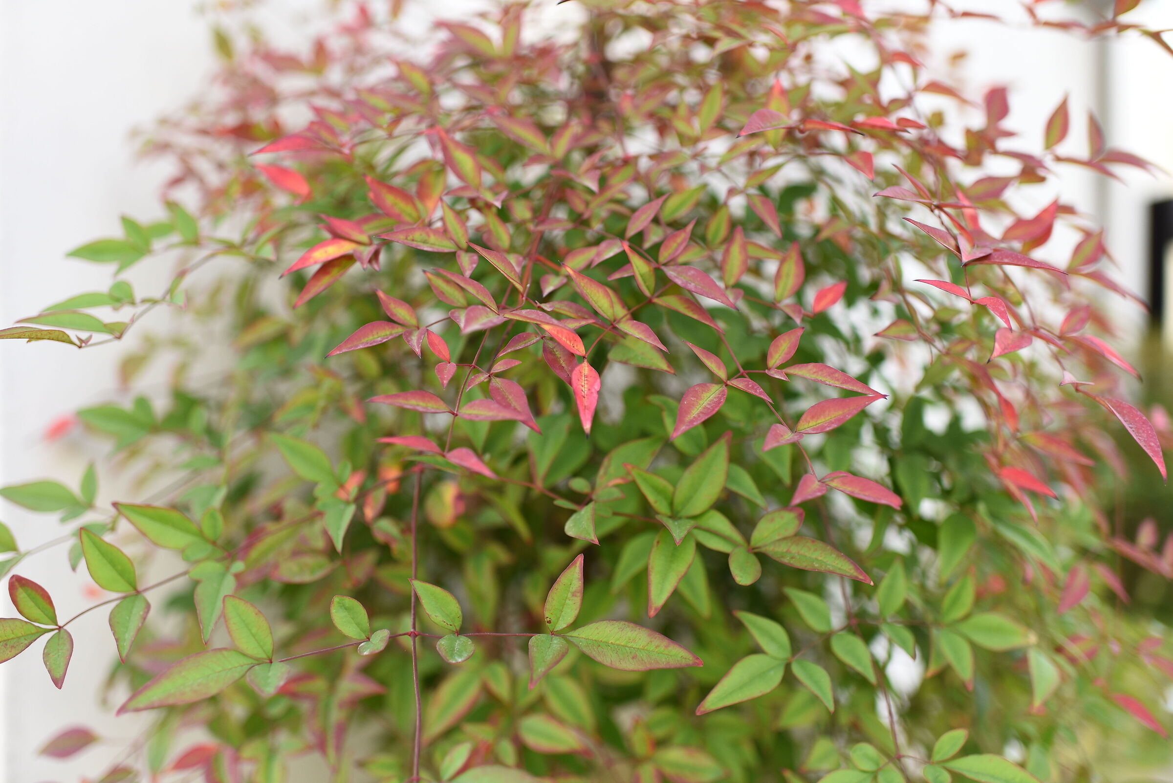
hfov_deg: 54.4
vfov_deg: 37.9
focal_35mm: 35
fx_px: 1141
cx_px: 586
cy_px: 392
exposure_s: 1/2000
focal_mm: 35
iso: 500
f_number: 2.4
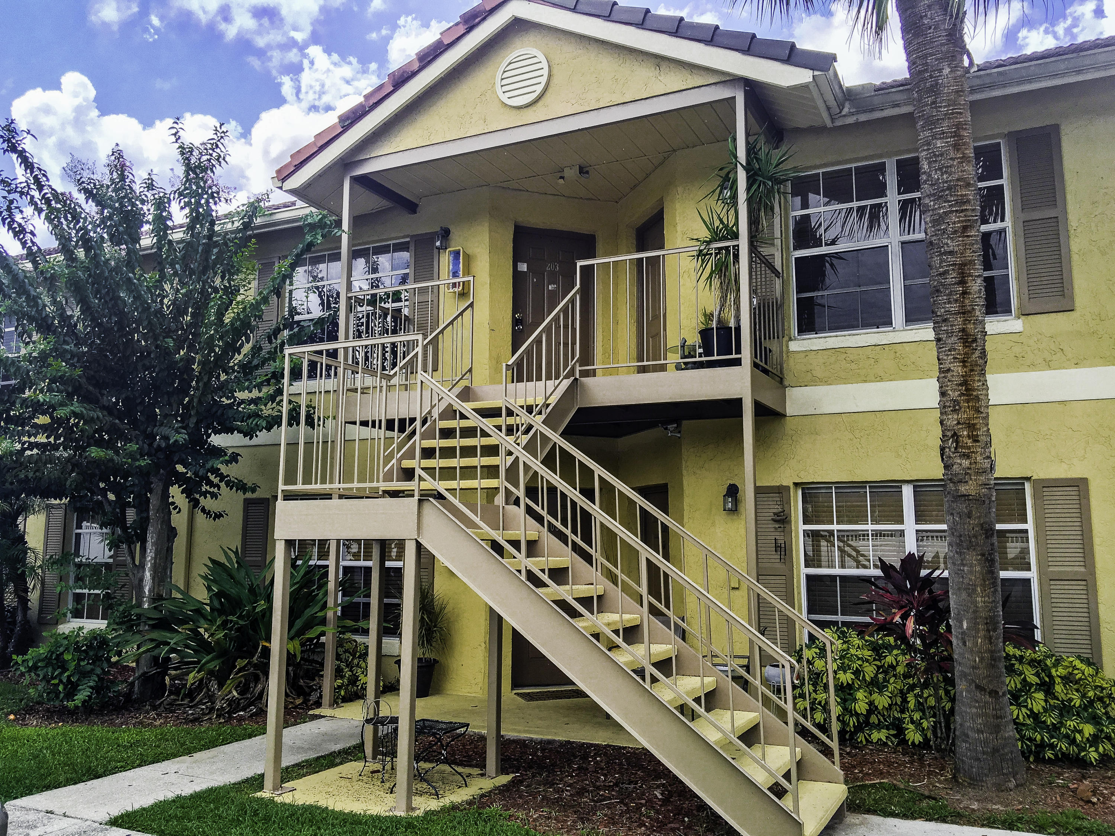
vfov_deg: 48.2
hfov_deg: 61.7
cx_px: 558
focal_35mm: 29
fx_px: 934
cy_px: 418
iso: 25
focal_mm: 4.15
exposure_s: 1/430
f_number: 2.2
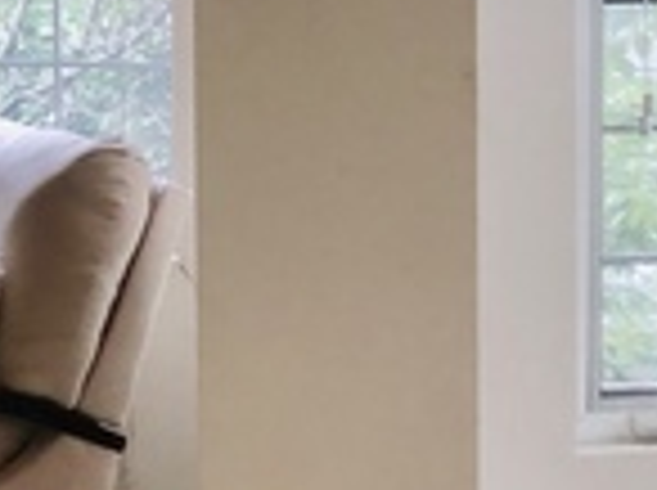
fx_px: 2331
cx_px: -270
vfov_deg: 11.9
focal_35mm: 123
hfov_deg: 15.1
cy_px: 72
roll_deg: +1.9
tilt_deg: -3.0
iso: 20
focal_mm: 3.99
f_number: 1.8
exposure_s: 1/42
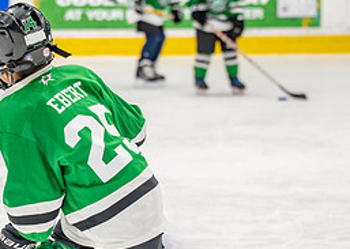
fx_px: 2433
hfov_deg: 8.2
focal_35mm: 245
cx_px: 75
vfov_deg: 5.9
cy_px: 204
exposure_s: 1/1000
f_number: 2.8
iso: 1250
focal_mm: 70
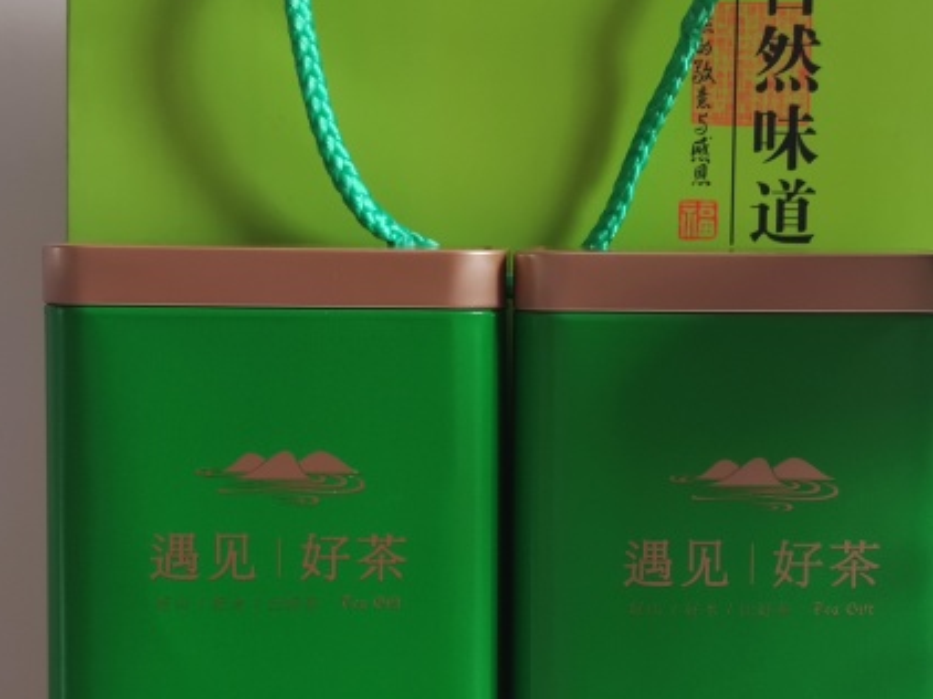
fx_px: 2451
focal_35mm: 91
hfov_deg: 21.5
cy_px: 449
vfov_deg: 16.2
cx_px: 555
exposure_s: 1/50
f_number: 2
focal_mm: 8.16
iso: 208
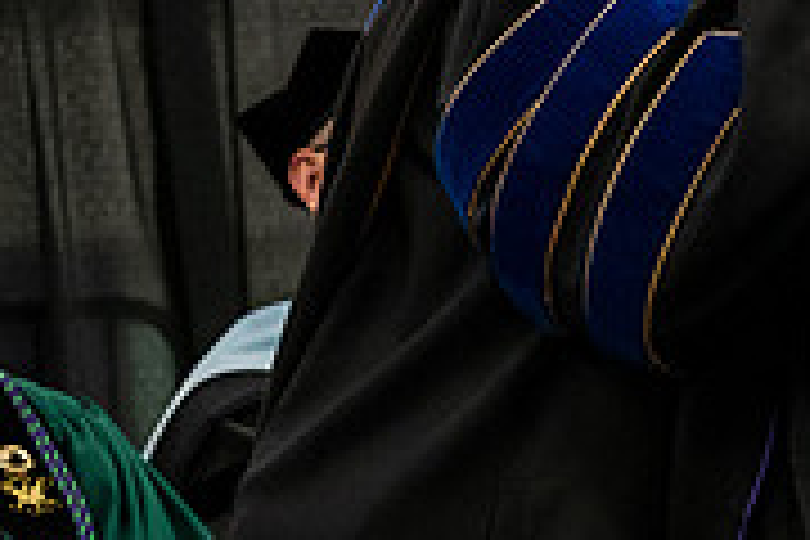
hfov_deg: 8.2
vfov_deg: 5.5
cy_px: 223
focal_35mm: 248
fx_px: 5580
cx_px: 868
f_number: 5
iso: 6400
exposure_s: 1/250
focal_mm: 77
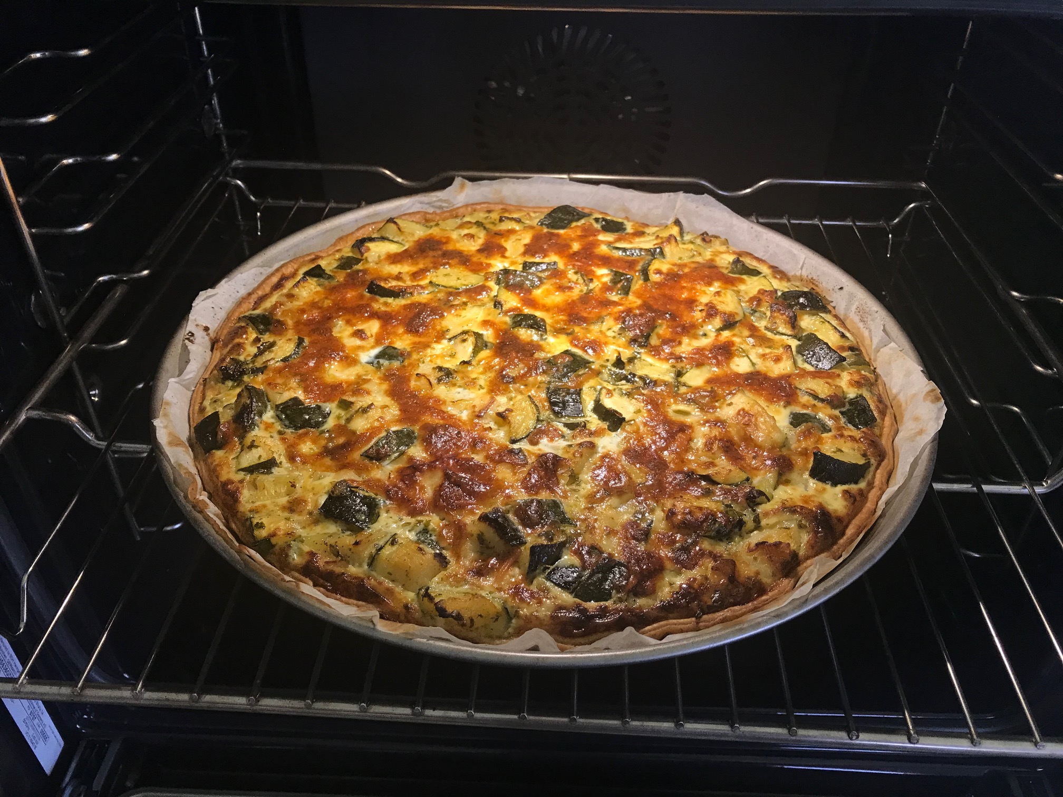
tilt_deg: -37.7
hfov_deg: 63.4
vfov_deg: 49.7
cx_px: 532
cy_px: 398
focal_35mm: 28
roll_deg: +0.1
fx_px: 860
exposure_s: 1/33
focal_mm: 3.99
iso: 25
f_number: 1.8
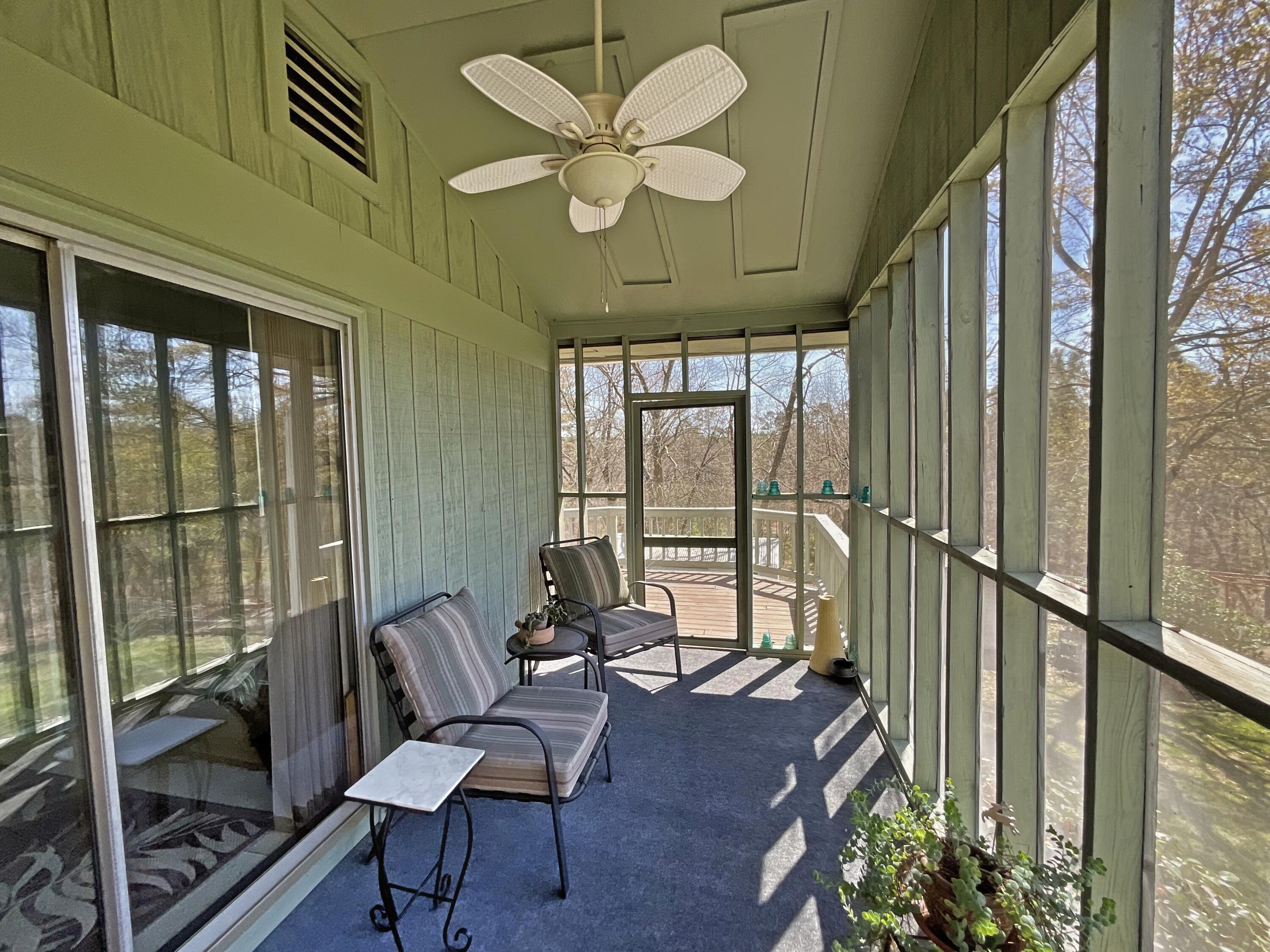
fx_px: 514
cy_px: 476
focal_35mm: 14
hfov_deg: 102.1
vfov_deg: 85.7
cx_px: 635
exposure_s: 1/188
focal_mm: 1.27
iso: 20
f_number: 2.4
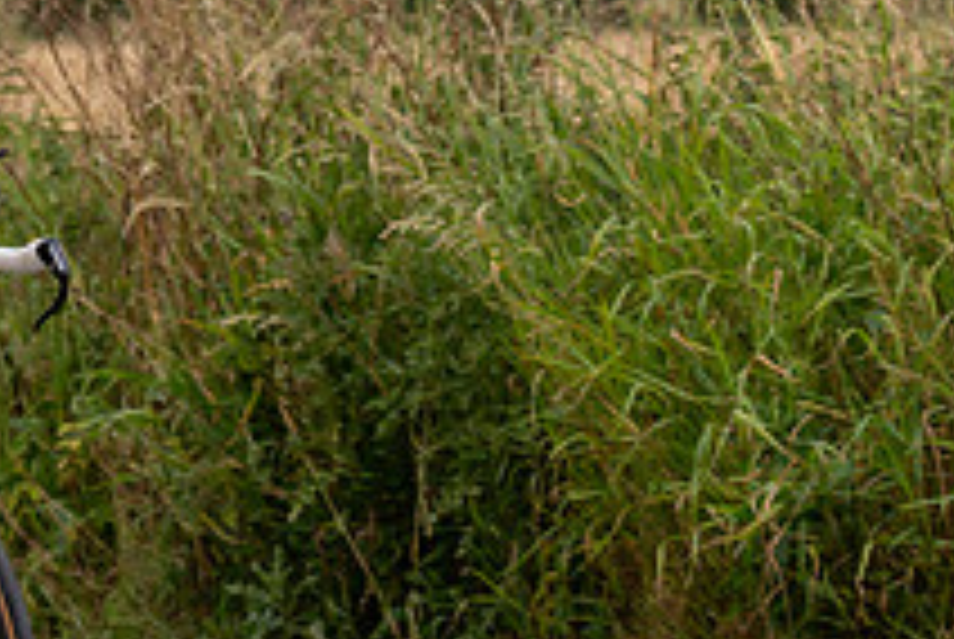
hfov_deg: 7.1
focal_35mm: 286
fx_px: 7589
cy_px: 214
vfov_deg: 4.8
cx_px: -169
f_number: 3.2
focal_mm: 79
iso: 320
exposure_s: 1/1000
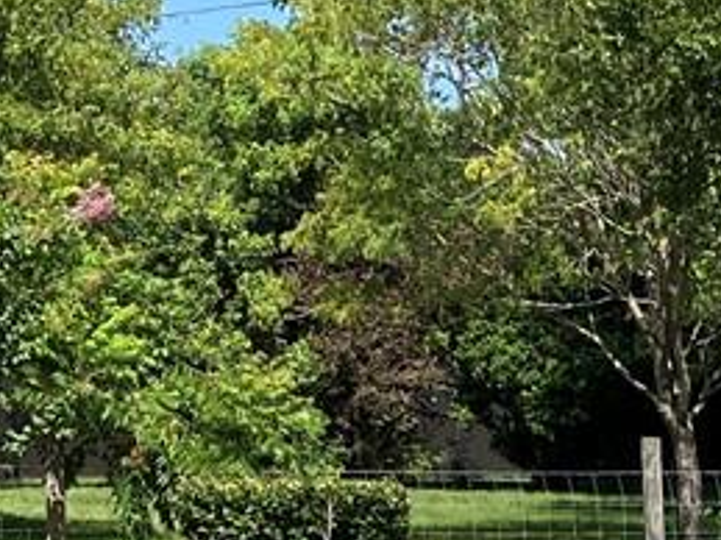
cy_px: 857
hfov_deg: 11.0
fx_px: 3602
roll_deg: -0.9
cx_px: 1111
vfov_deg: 8.4
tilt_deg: -6.4
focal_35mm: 173
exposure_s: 1/1429
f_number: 1.8
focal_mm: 3.99
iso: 32
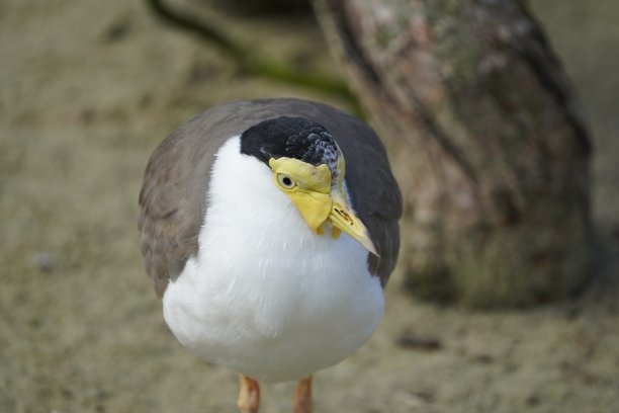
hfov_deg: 4.6
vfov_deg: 3.1
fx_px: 7737
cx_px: 310
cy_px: 206
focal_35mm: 450
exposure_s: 1/500
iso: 640
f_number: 5.6
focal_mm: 300
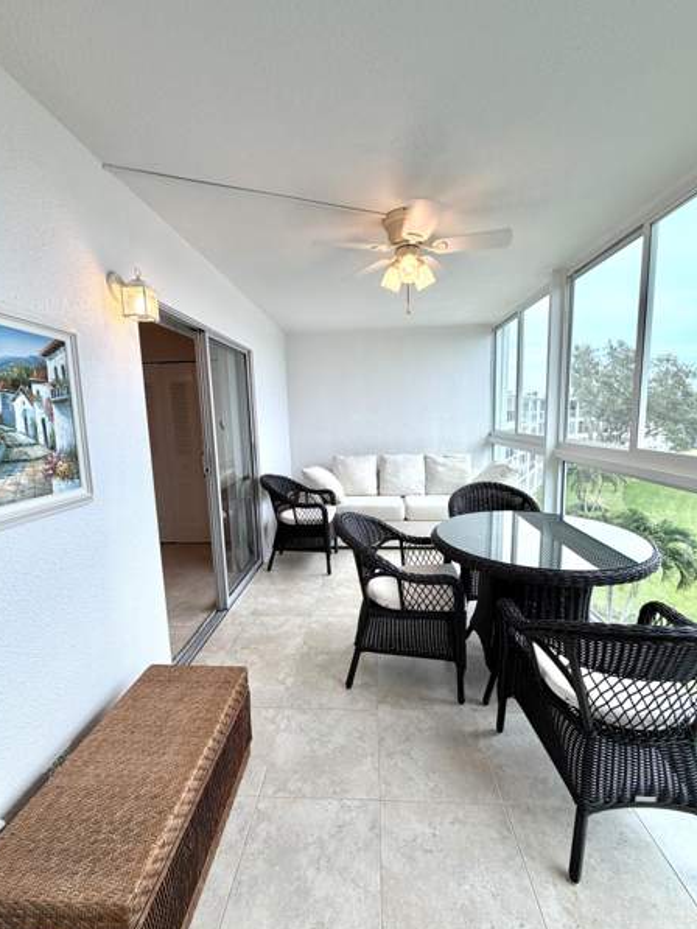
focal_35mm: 15
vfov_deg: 98.1
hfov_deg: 81.8
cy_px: 473
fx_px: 403
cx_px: 353
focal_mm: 2.22
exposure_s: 1/152
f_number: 2.2
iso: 40
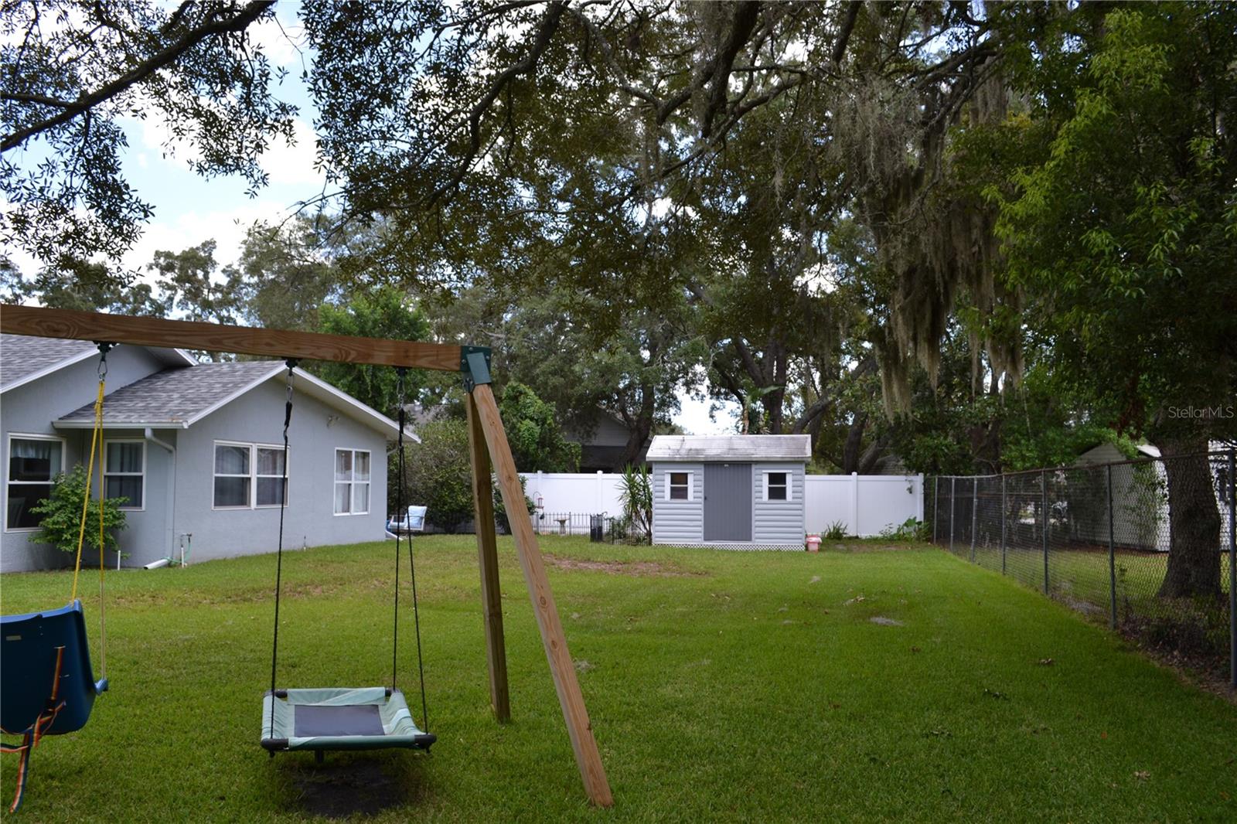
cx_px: 618
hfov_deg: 67.4
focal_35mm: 27
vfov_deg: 47.9
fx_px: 927
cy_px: 412
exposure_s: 1/125
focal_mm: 18
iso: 100
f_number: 5.6
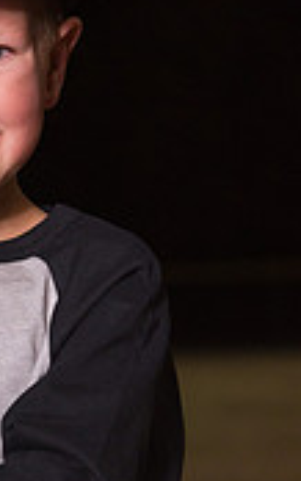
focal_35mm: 276
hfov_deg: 4.7
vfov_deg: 7.6
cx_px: -72
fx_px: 3617
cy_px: 387
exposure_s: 1/500
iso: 2000
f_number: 5.6
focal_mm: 105
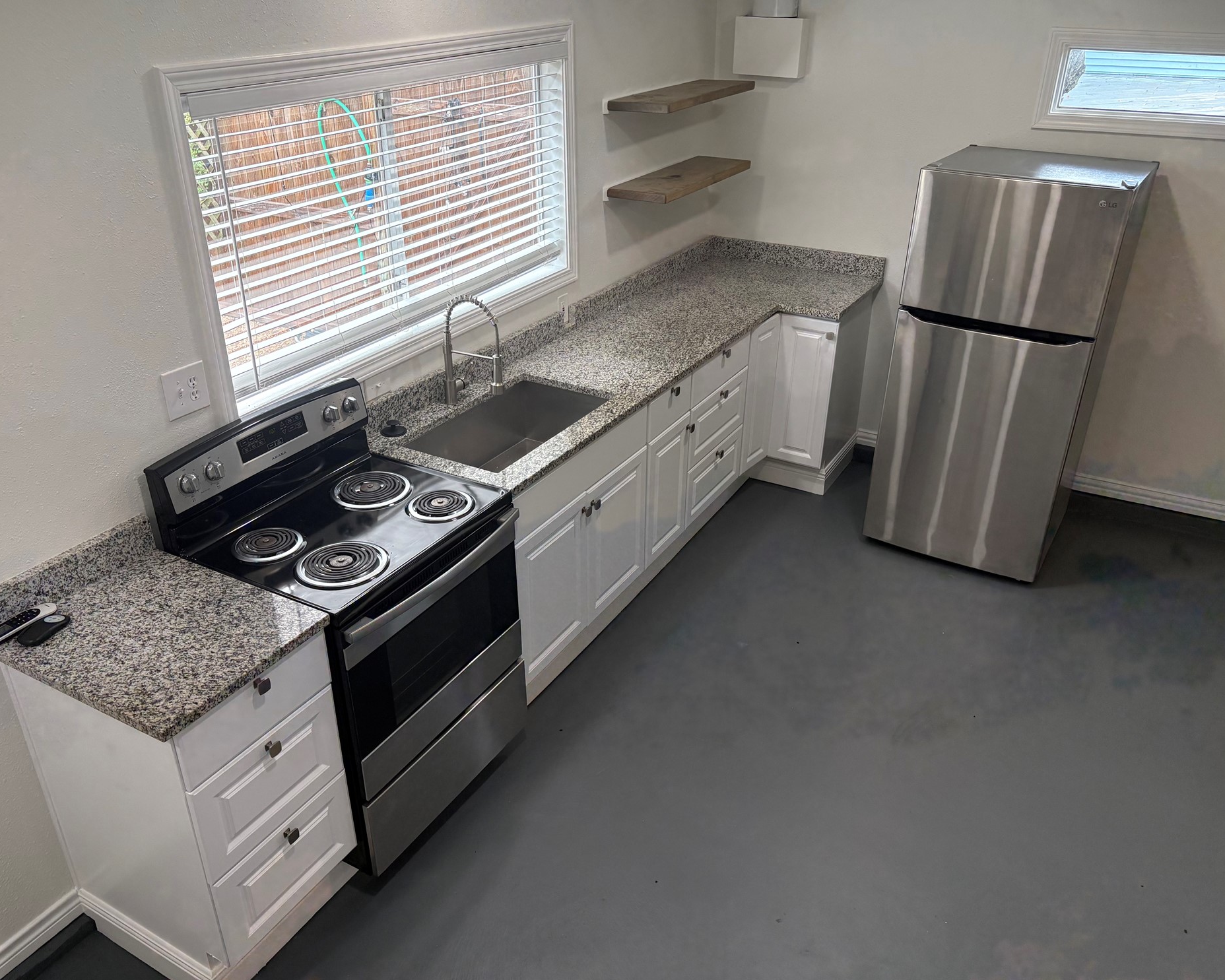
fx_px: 1015
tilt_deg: -26.3
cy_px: 475
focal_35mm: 28
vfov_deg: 51.5
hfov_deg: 62.2
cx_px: 589
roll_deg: +0.5
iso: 125
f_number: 1.6
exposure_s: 1/140
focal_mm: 5.96
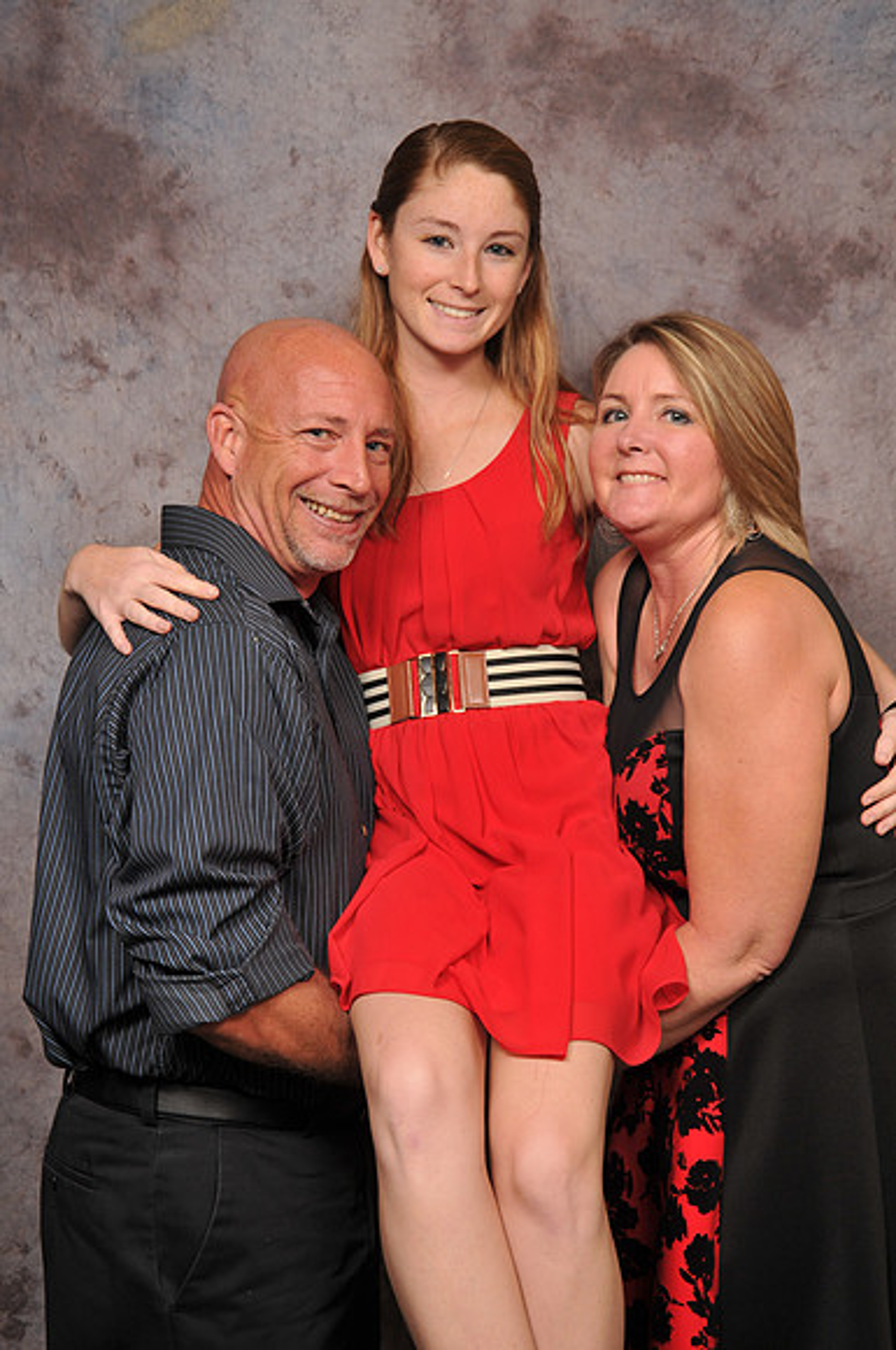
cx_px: 448
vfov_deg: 35.1
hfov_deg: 23.7
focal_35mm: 57
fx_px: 2134
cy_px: 675
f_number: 5.6
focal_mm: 38
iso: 200
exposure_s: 1/60
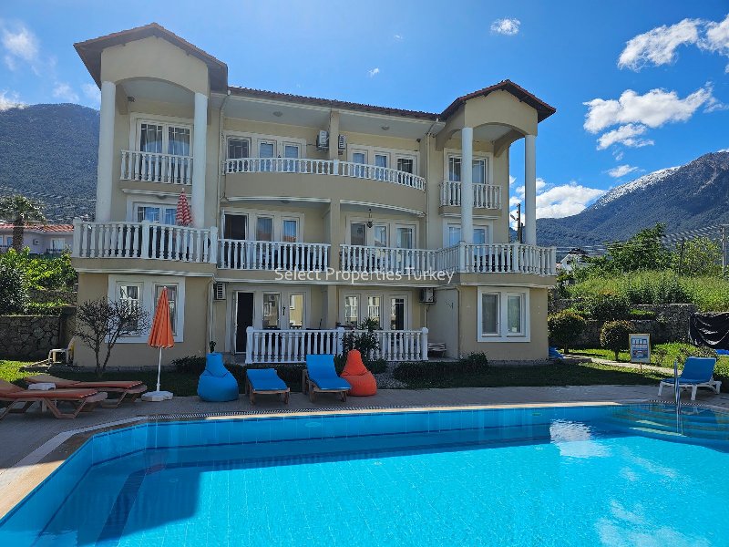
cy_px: 274
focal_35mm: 23
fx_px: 484
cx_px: 364
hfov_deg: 73.9
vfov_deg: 58.9
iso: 10
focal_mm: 6.3
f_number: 1.7
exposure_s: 1/976
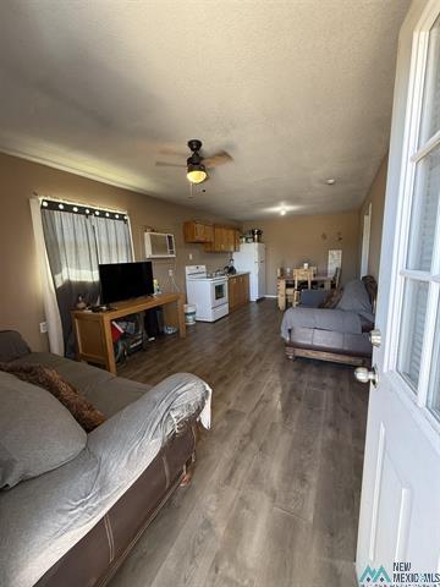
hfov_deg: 85.7
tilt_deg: -8.6
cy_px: 294
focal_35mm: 14
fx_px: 237
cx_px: 220
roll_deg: +1.0
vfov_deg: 102.1
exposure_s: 1/60
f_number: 2.2
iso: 320
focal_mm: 2.22
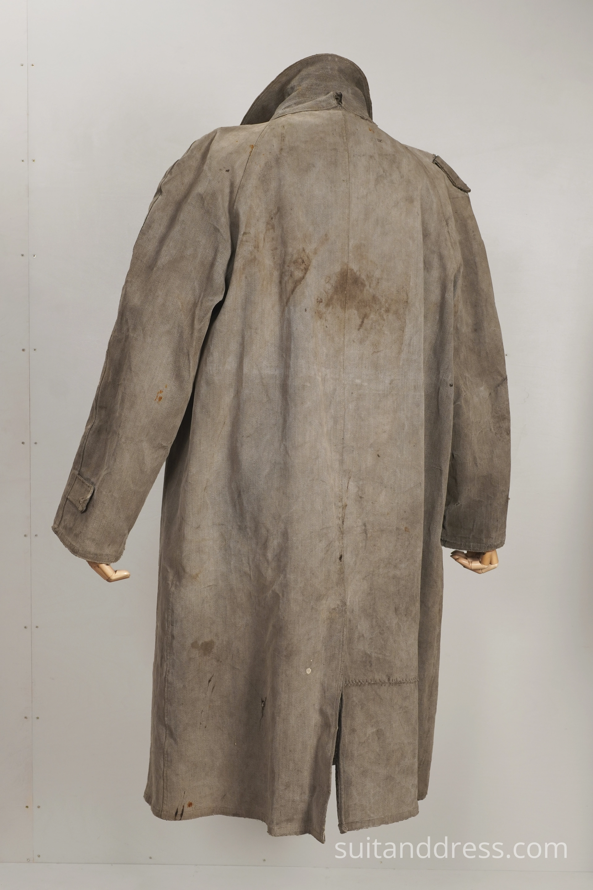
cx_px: 296
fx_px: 1186
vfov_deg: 41.1
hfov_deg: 28.1
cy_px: 445
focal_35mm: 48
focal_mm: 32
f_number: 7.1
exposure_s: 1/25
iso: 320
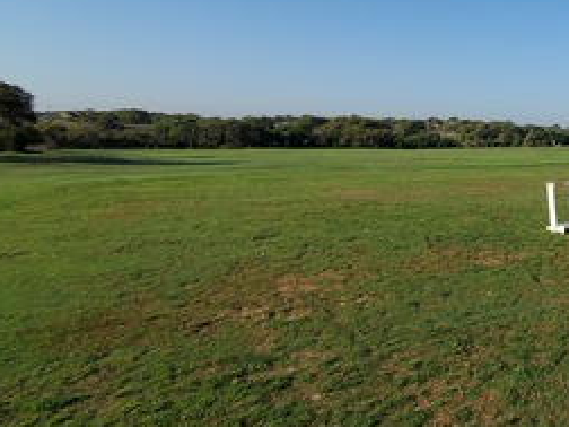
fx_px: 542
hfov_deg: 45.0
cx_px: 594
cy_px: 129
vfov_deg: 42.1
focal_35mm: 33
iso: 50
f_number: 2.2
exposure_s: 1/984
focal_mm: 1.8
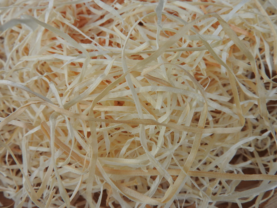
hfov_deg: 60.0
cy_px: 104
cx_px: 138
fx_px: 240
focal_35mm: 30
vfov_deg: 46.8
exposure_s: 1/200
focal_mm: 5.4
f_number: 3.5
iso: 100
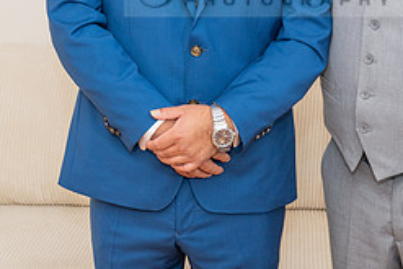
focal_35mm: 87
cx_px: 266
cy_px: -22
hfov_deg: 23.3
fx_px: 974
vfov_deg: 15.3
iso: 400
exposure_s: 1/160
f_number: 3.5
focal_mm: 37
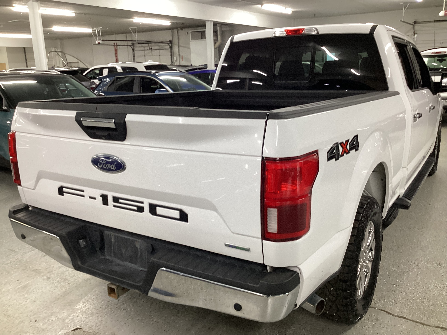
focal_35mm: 31
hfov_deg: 58.4
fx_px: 400
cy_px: 168
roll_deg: +1.3
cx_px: 224
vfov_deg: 45.4
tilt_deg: -15.5
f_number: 2.4
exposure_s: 1/50
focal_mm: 3.3
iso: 200
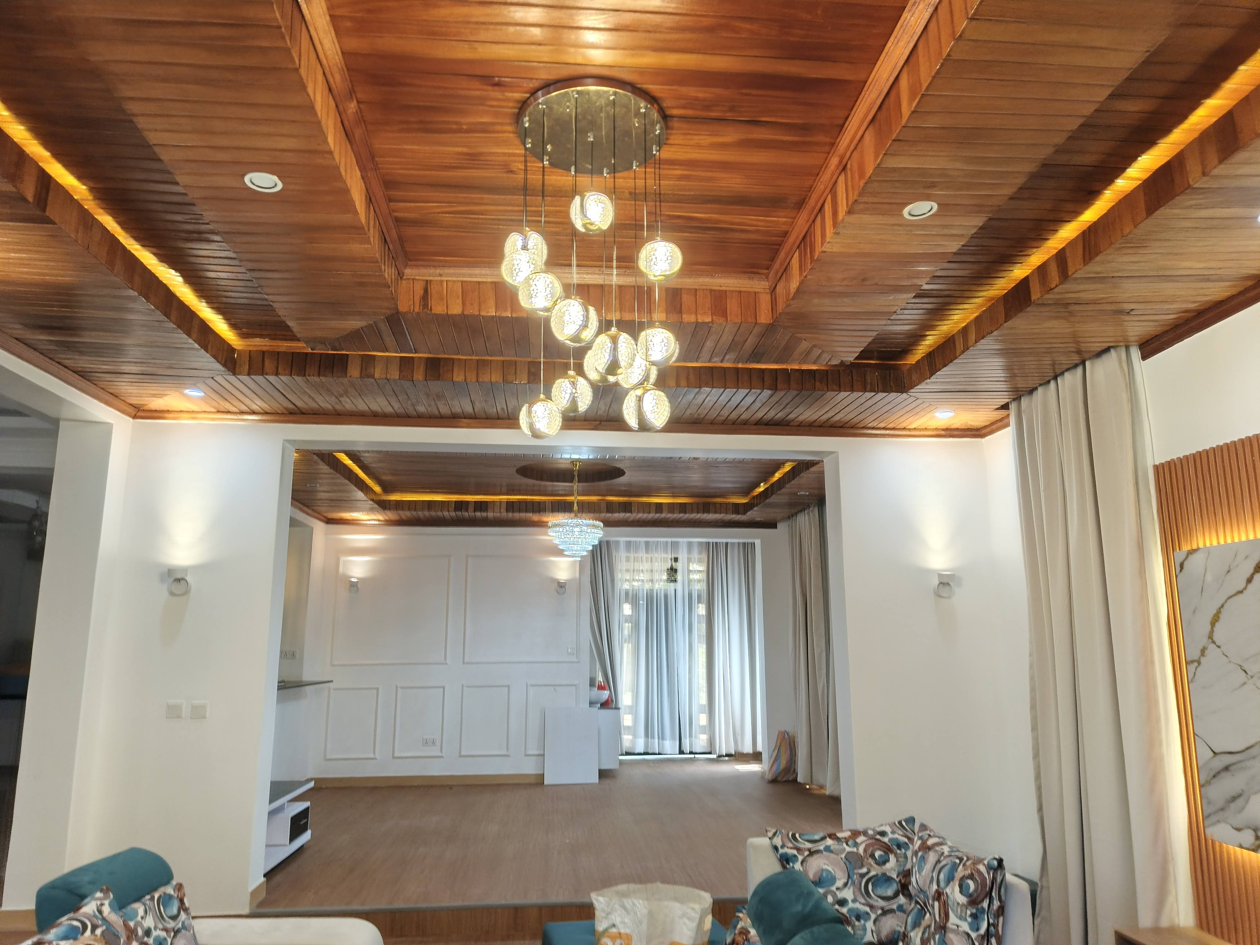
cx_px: 630
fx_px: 837
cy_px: 472
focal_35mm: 23
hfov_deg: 73.9
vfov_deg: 58.9
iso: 249
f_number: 1.8
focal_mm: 5.56
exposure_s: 1/100
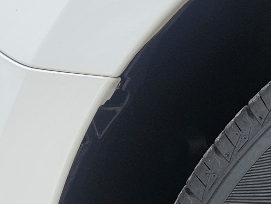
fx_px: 916
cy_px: 345
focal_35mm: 117
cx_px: 549
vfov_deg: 11.9
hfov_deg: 14.1
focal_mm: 5.4
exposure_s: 1/1081
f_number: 1.8
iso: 25
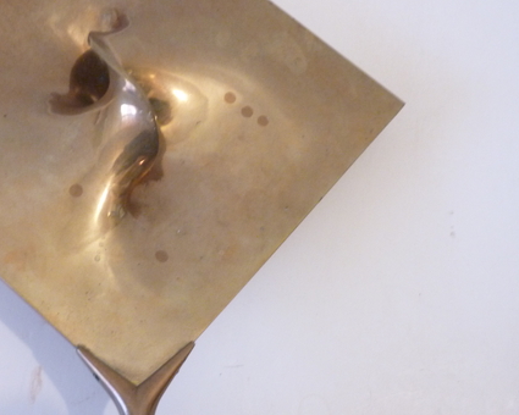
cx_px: 159
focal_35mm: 62
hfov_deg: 30.2
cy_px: 159
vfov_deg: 24.5
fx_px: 952
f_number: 3.7
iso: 400
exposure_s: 1/8
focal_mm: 7.3
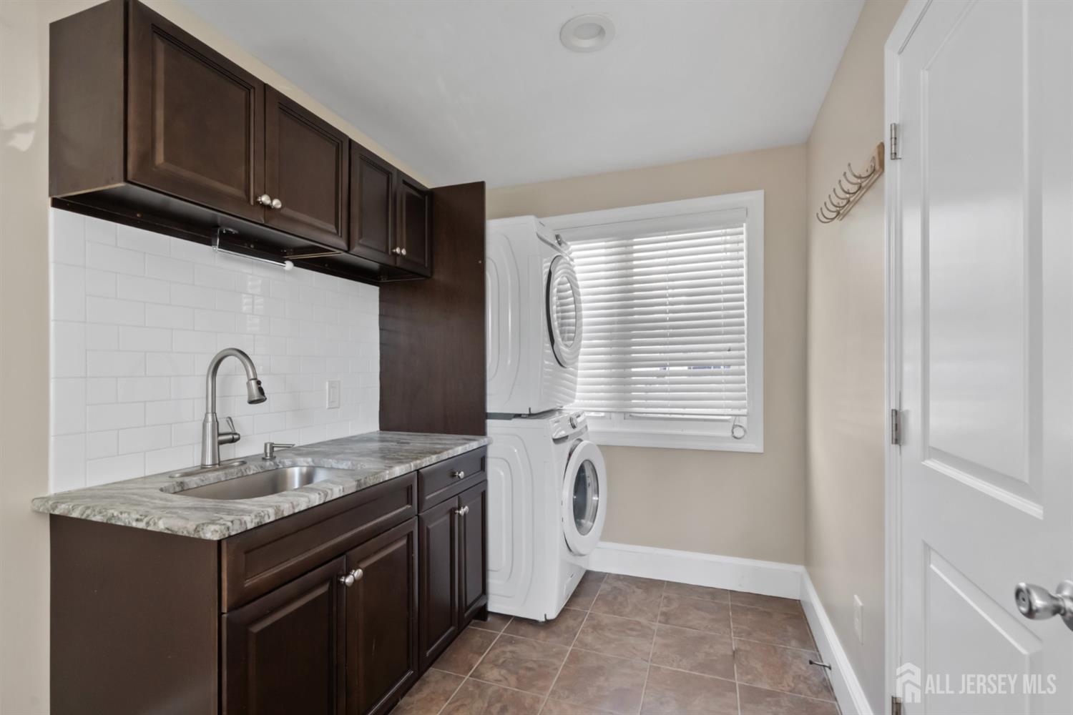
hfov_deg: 96.7
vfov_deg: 73.7
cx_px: 536
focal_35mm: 16
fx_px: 477
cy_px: 358
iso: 2000
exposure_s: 1/15
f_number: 9
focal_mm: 16
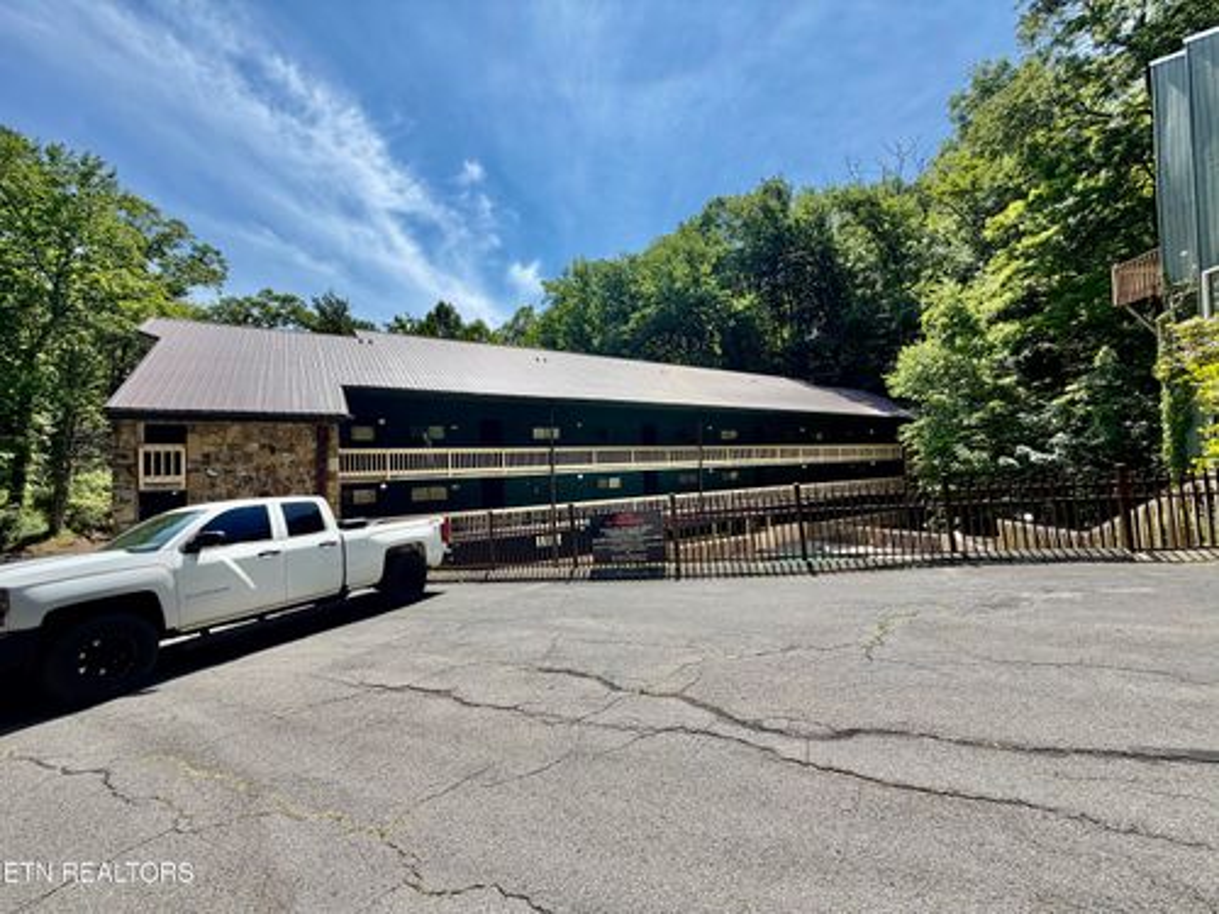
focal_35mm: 14
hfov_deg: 102.1
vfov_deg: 85.7
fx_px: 493
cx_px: 610
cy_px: 457
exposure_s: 1/853
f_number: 2.2
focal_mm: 2.22
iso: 20
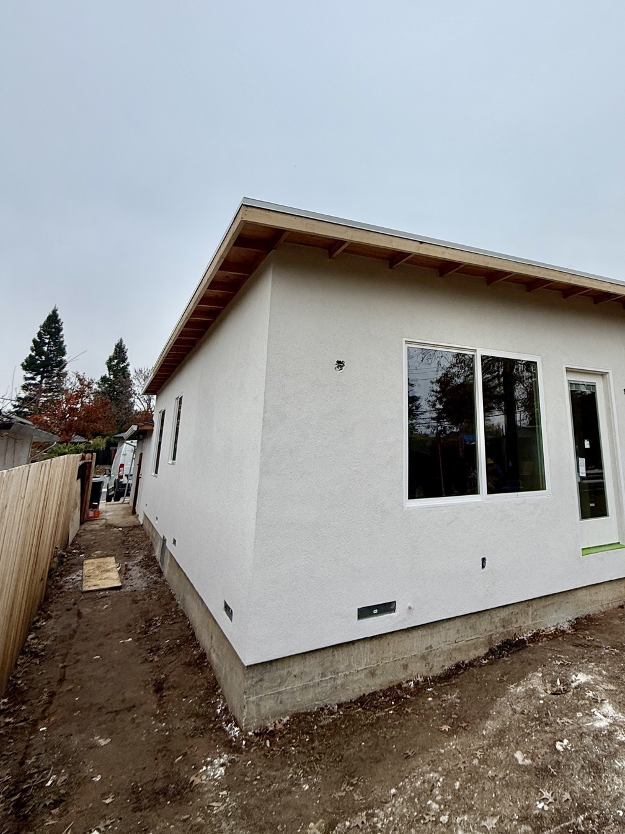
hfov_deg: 64.3
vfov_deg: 80.8
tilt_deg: +13.8
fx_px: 481
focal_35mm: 20
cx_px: 417
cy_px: 334
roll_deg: +0.4
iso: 50
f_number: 2.2
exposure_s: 1/413
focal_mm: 2.22
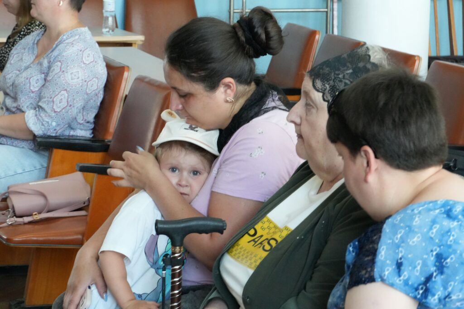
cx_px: 232
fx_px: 1507
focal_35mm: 117
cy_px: 154
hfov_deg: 17.5
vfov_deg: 11.7
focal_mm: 78
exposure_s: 1/20
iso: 6400
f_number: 11
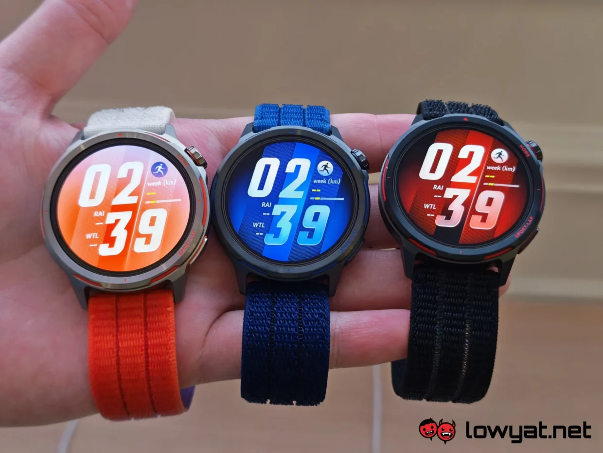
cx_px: 302
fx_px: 801
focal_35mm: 46
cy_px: 226
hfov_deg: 41.2
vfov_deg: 31.5
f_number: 1.6
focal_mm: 5.4
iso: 80
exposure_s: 1/100
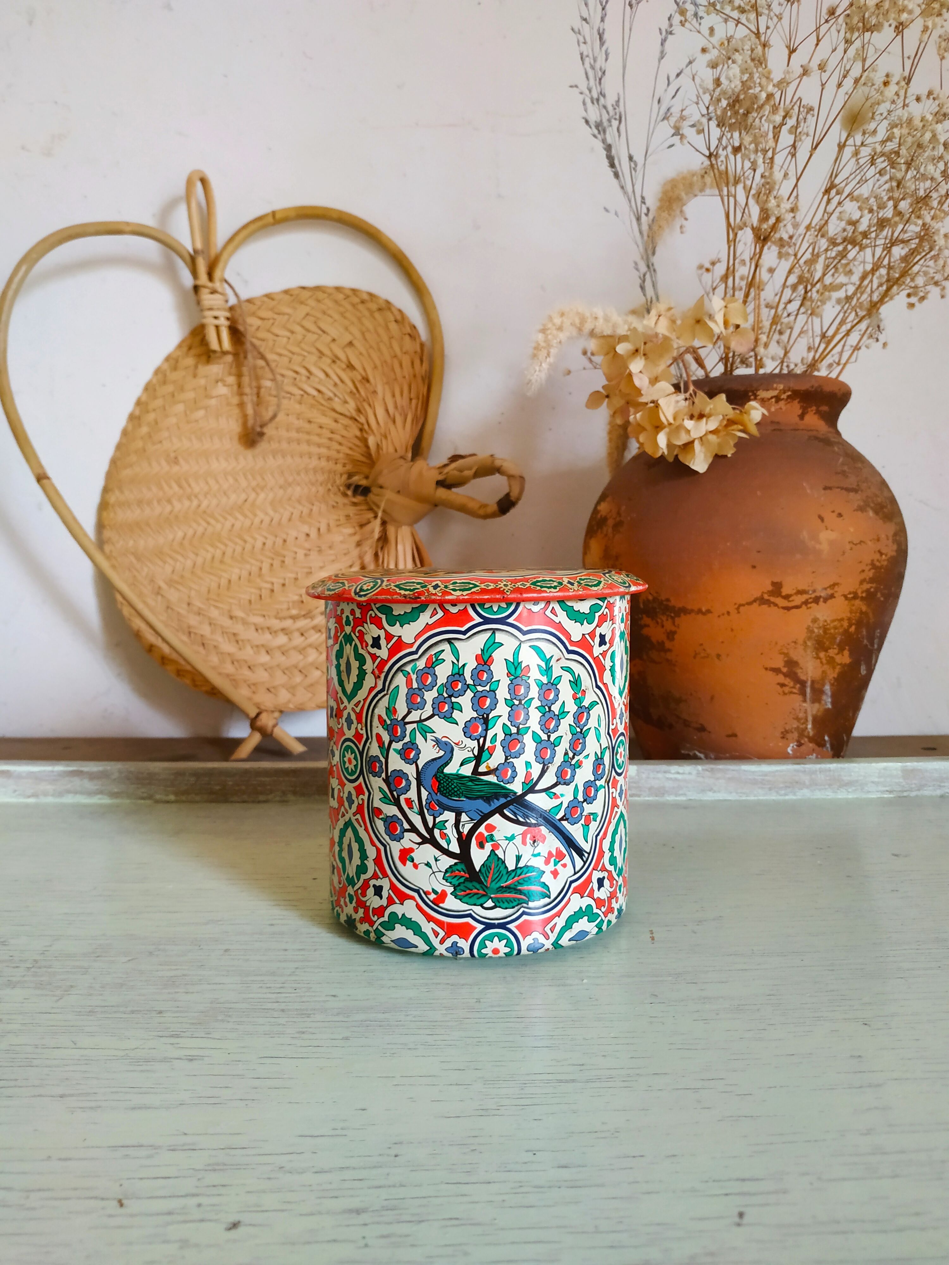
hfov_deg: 56.8
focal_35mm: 24
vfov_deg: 71.6
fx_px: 877
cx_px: 474
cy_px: 632
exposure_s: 1/20
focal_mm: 3.94
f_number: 1.9
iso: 500
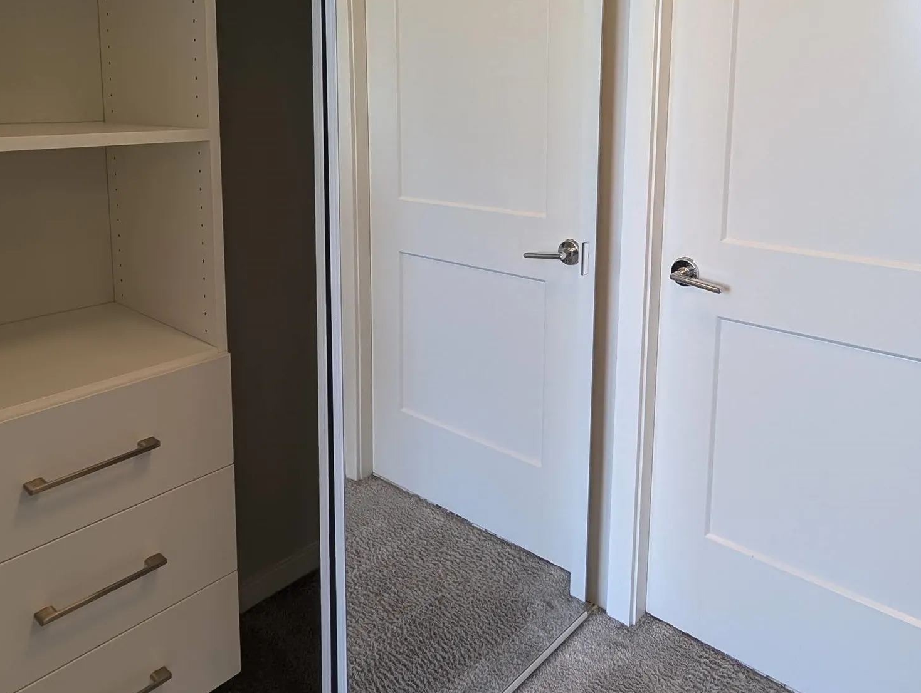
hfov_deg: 69.3
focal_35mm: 25
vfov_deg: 53.0
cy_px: 189
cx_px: 454
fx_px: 666
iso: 65
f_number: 1.7
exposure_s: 1/60
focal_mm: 2.02
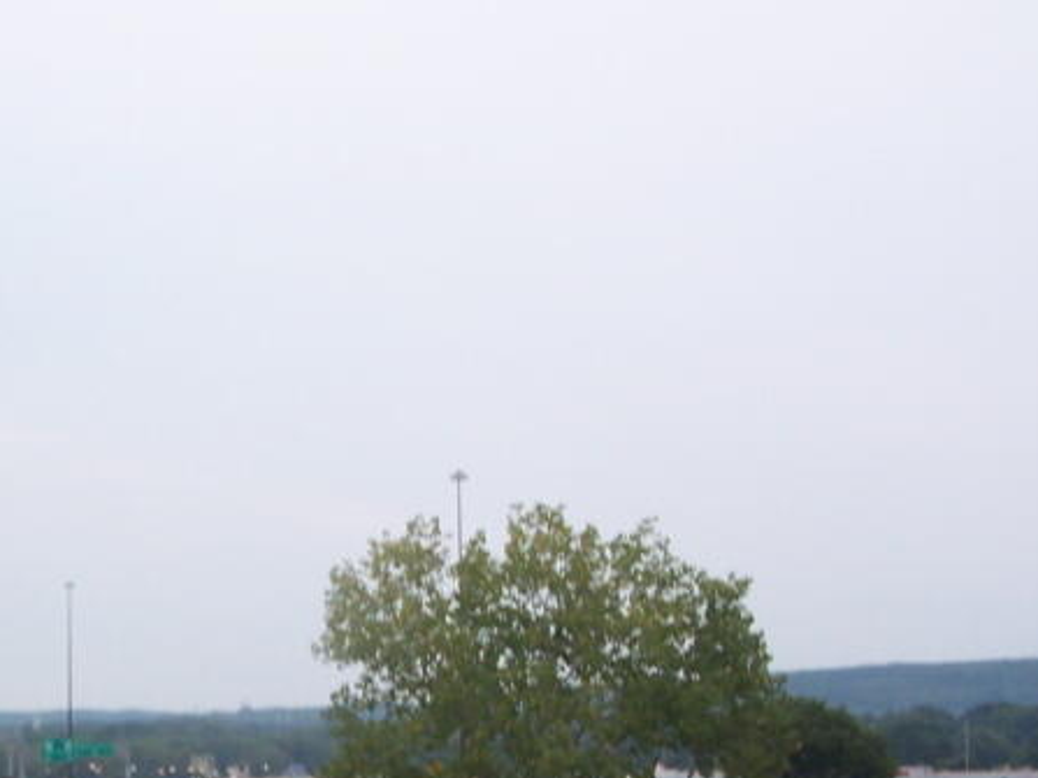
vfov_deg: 16.9
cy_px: 590
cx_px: 293
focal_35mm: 87
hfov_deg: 22.4
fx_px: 2608
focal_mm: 6.3
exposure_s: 1/80
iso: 80
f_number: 2.8
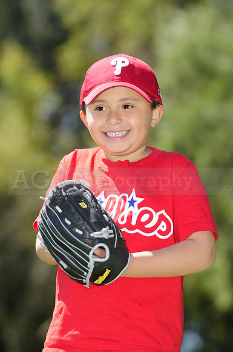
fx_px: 1899
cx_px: 116
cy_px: 176
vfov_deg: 10.6
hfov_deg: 7.0
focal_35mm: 195
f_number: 3.5
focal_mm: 130
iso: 200
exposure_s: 1/1000
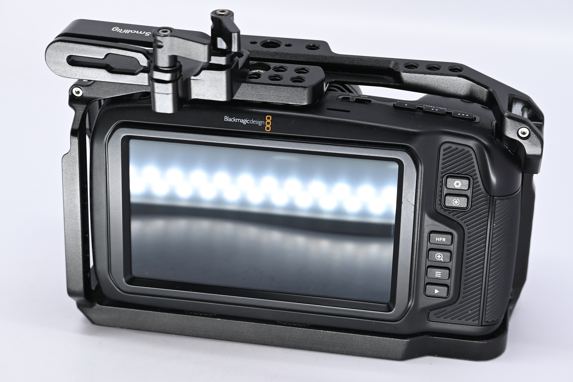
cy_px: 191
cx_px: 286
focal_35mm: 75
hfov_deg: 27.0
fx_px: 1194
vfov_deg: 18.2
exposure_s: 1/160
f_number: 9
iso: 500
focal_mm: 50
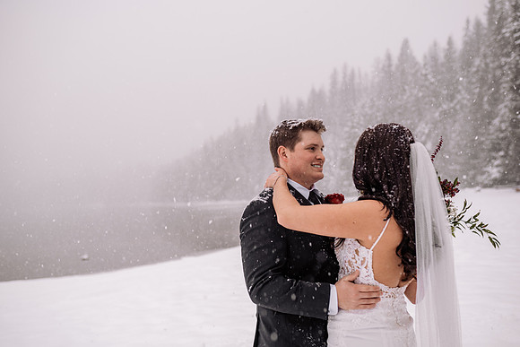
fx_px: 509
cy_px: 174
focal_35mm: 35
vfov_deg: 37.7
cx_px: 260
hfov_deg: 54.2
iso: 100
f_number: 2.5
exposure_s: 1/200
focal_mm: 35
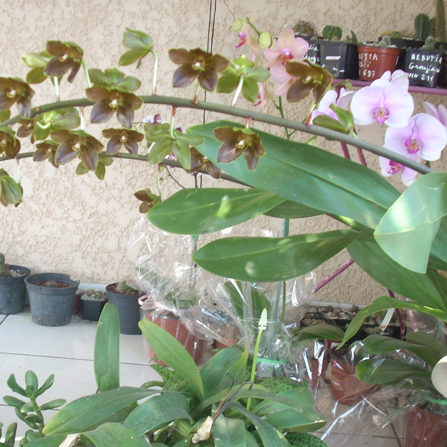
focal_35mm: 60
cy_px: 302
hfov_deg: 28.5
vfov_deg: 28.4
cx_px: 175
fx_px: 877
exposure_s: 1/30
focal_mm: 6.2
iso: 67
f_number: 2.8
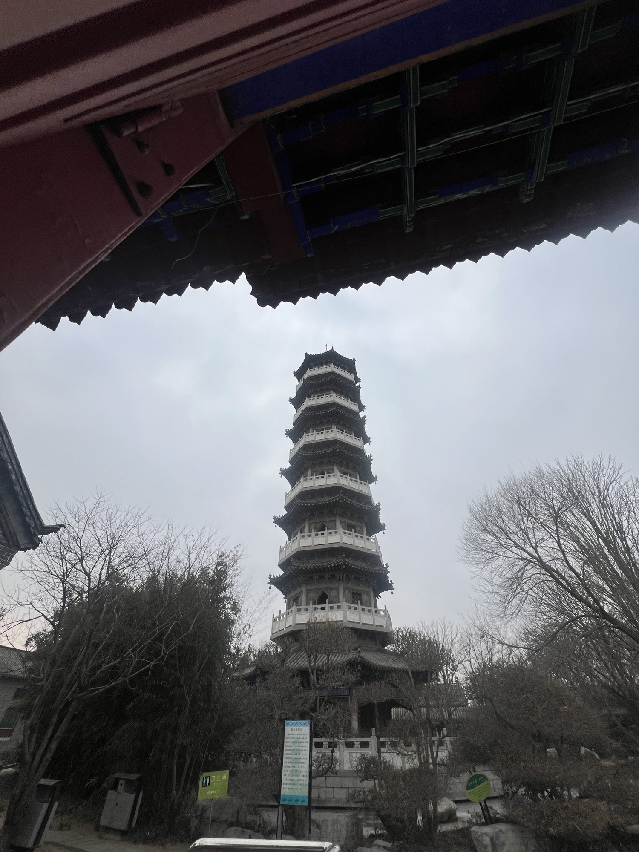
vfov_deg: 106.2
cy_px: 426
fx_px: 320
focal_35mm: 13
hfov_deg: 89.9
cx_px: 320
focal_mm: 1.57
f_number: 1.8
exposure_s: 1/1980
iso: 32
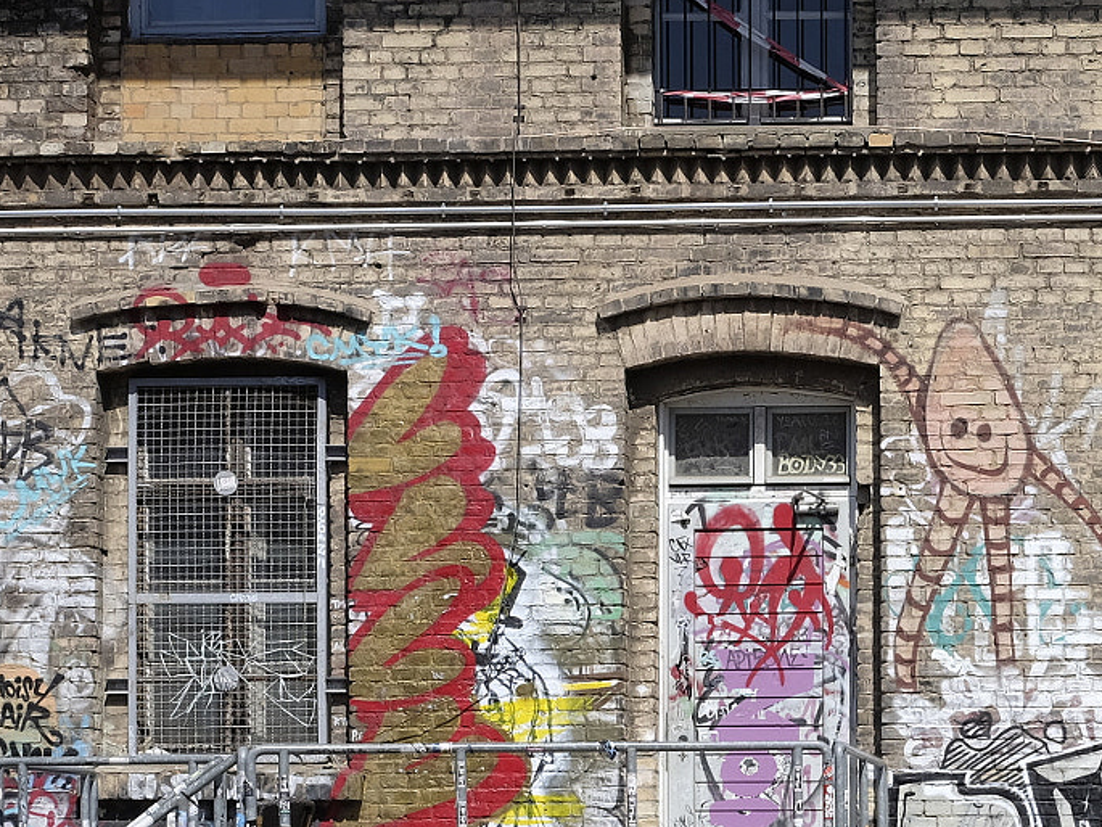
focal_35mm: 92
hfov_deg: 20.7
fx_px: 2929
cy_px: 837
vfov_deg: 15.7
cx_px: 1063
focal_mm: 27
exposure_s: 1/400
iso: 200
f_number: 9
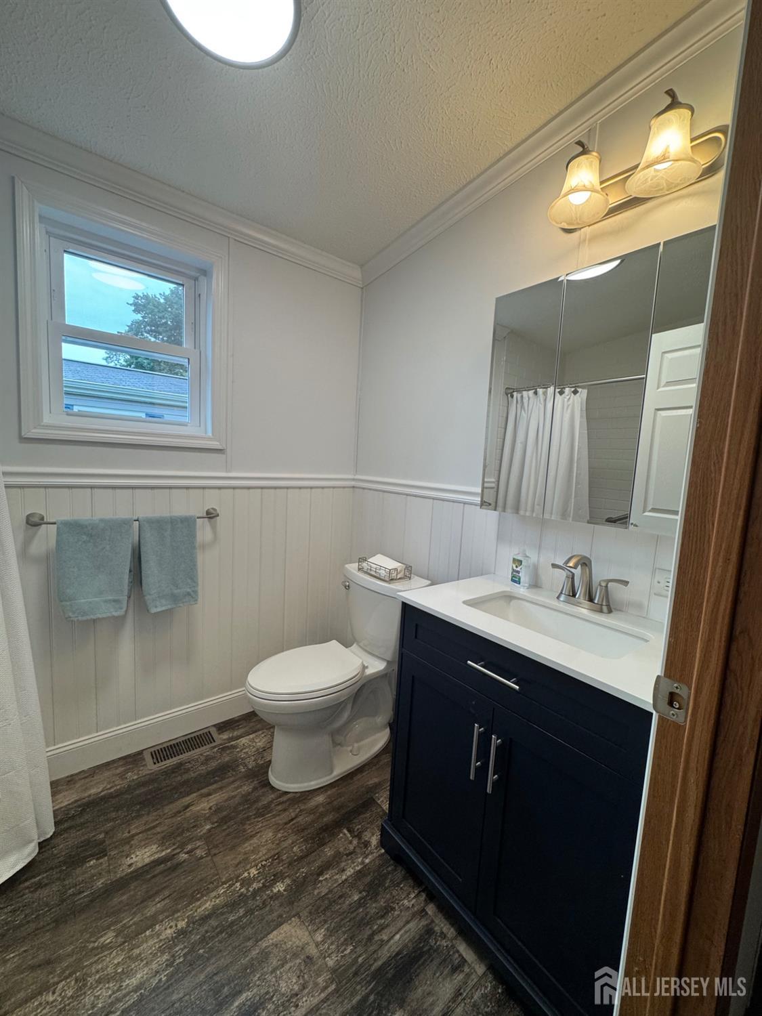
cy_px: 508
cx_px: 381
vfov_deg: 102.1
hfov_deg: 85.7
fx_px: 411
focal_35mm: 14
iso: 160
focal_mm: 2.22
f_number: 2.2
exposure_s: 1/120
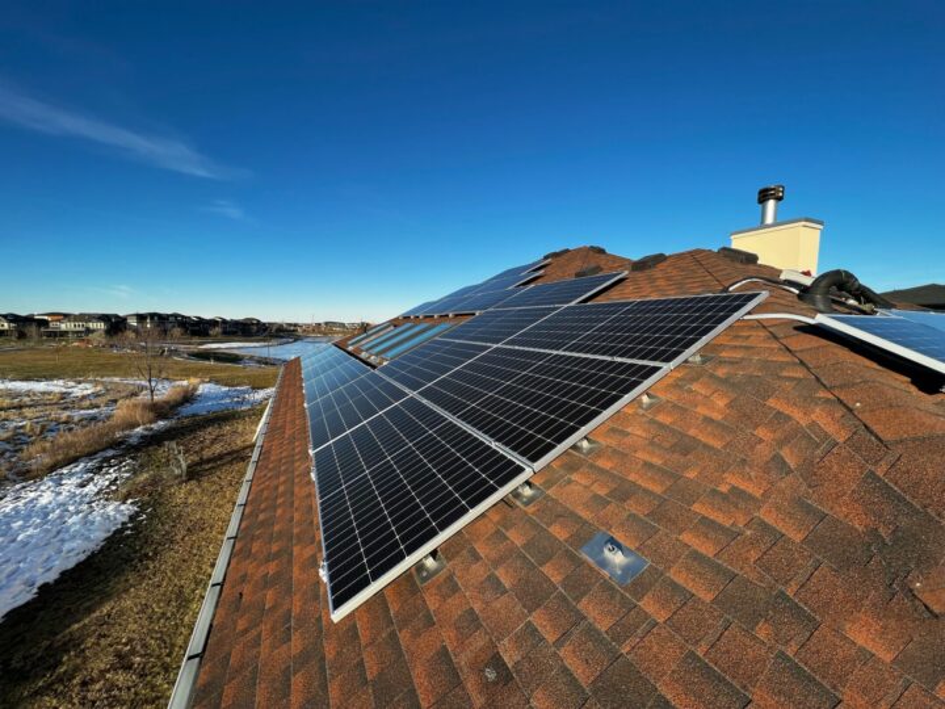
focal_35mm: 13
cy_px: 354
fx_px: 355
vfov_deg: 89.9
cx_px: 472
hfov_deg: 106.2
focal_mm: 1.57
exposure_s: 1/986
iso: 32
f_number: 1.8
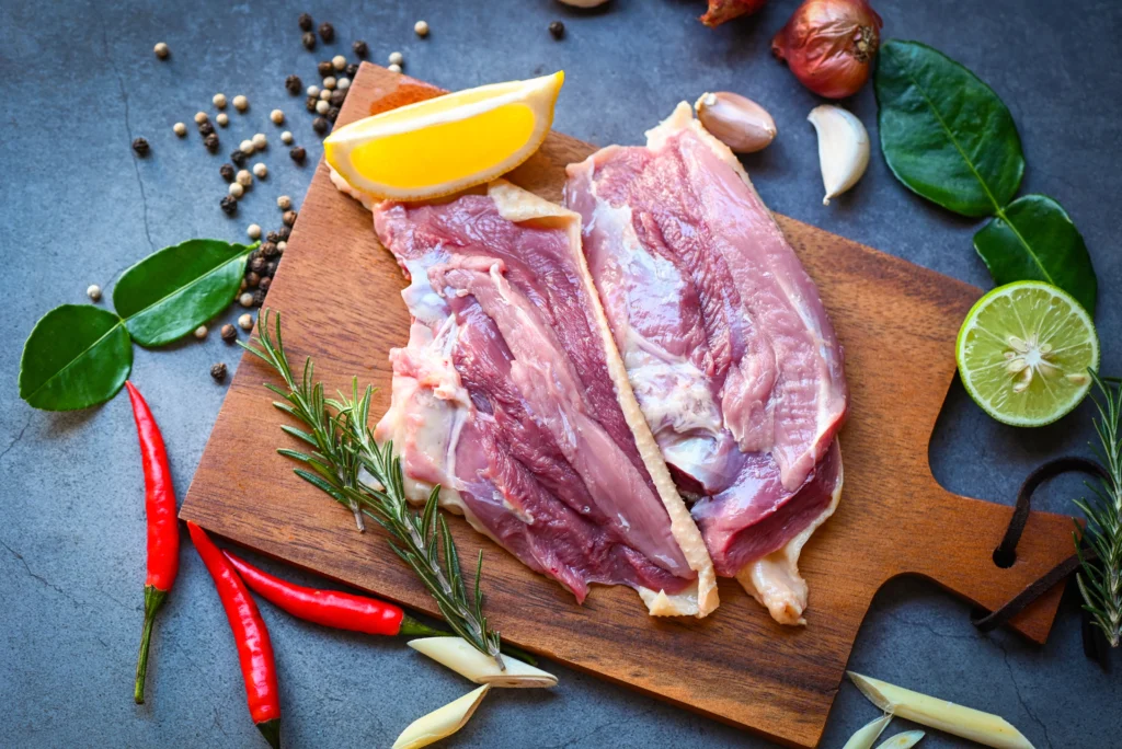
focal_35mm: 105
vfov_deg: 13.1
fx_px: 3274
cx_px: 561
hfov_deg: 19.4
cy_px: 374
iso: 320
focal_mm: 105
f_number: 5.6
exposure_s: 1/40
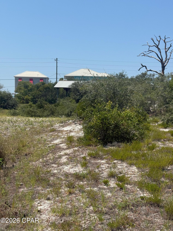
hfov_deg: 30.3
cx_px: 86
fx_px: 320
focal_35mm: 48
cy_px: 116
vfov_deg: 39.7
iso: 64
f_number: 1.78
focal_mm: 6.76
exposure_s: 1/6024
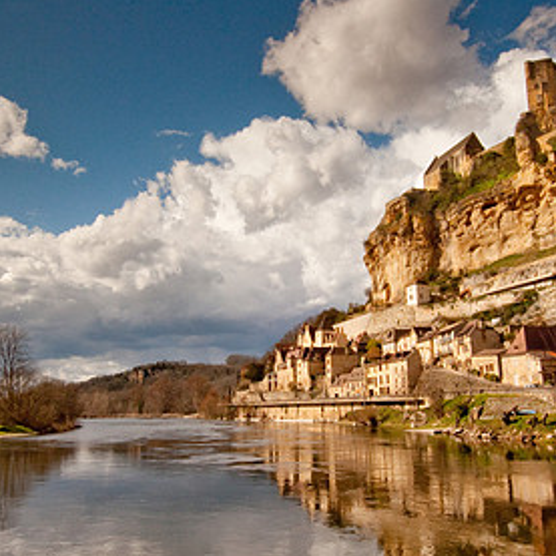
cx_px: 289
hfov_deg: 51.1
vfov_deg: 51.0
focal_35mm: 32
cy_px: 304
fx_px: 582
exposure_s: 1/180
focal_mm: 12
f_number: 19
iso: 200
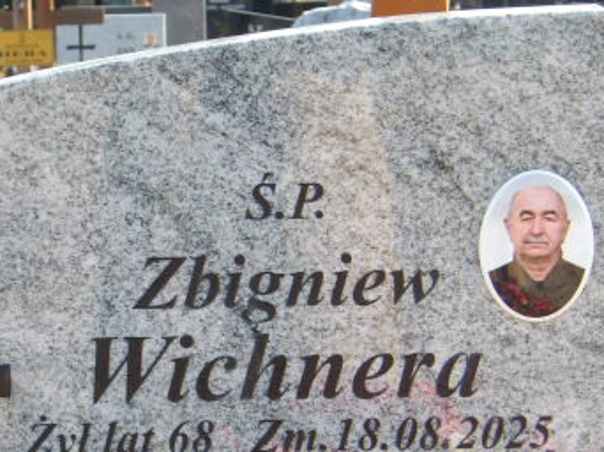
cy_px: 396
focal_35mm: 131
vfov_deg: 11.2
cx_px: 208
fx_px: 2284
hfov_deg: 15.0
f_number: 4.9
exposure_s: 1/130
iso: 100
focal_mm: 12.5
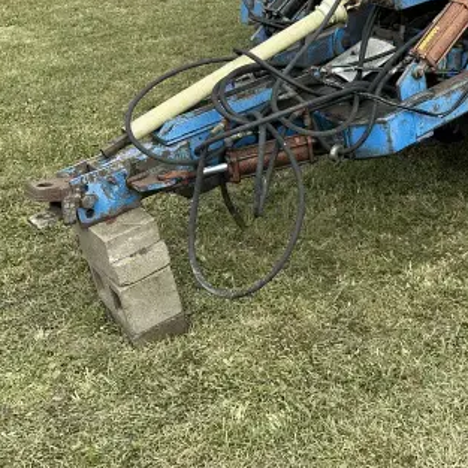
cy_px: -31
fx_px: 994
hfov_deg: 24.3
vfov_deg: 24.9
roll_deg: -0.1
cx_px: 547
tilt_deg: -9.3
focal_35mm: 65
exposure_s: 1/1062
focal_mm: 6.86
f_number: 1.78
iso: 80
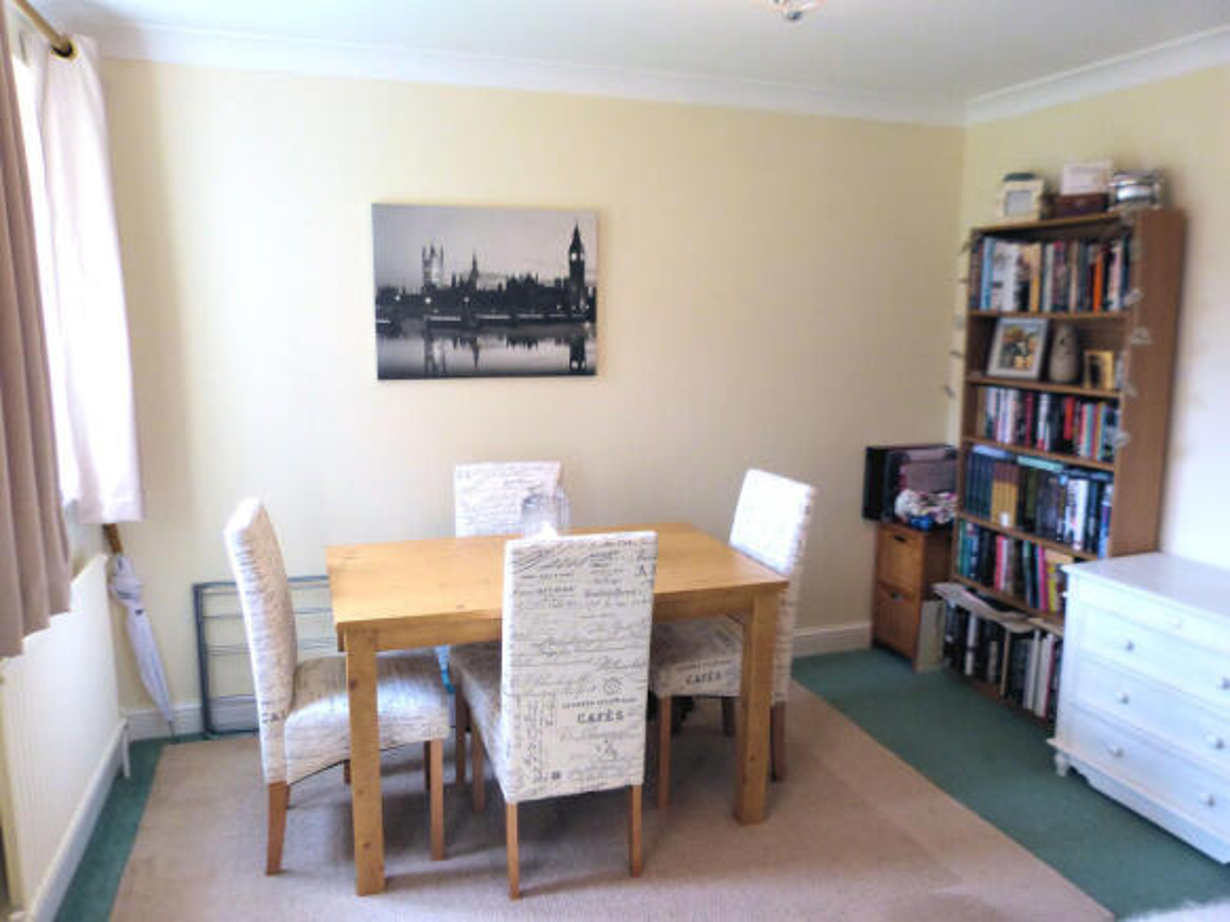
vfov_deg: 54.9
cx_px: 615
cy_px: 461
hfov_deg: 69.4
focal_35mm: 25
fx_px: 888
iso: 200
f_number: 2.8
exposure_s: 1/60
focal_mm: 4.5
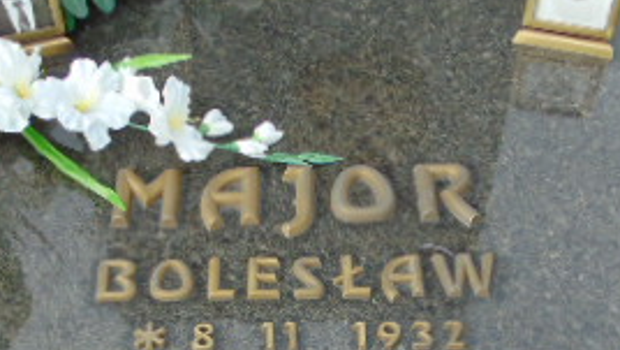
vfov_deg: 17.8
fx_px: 1069
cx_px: 275
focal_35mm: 65
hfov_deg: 32.3
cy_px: 396
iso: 80
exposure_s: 1/640
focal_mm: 4.5
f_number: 3
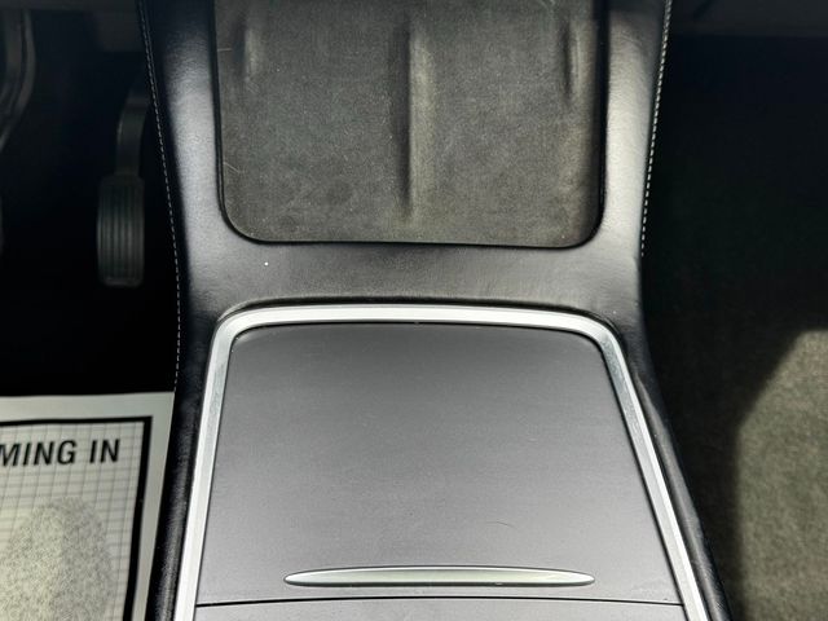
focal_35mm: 48
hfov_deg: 39.7
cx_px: 414
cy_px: 310
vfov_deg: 30.3
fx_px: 1148
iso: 64
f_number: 1.78
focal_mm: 6.76
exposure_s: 1/194
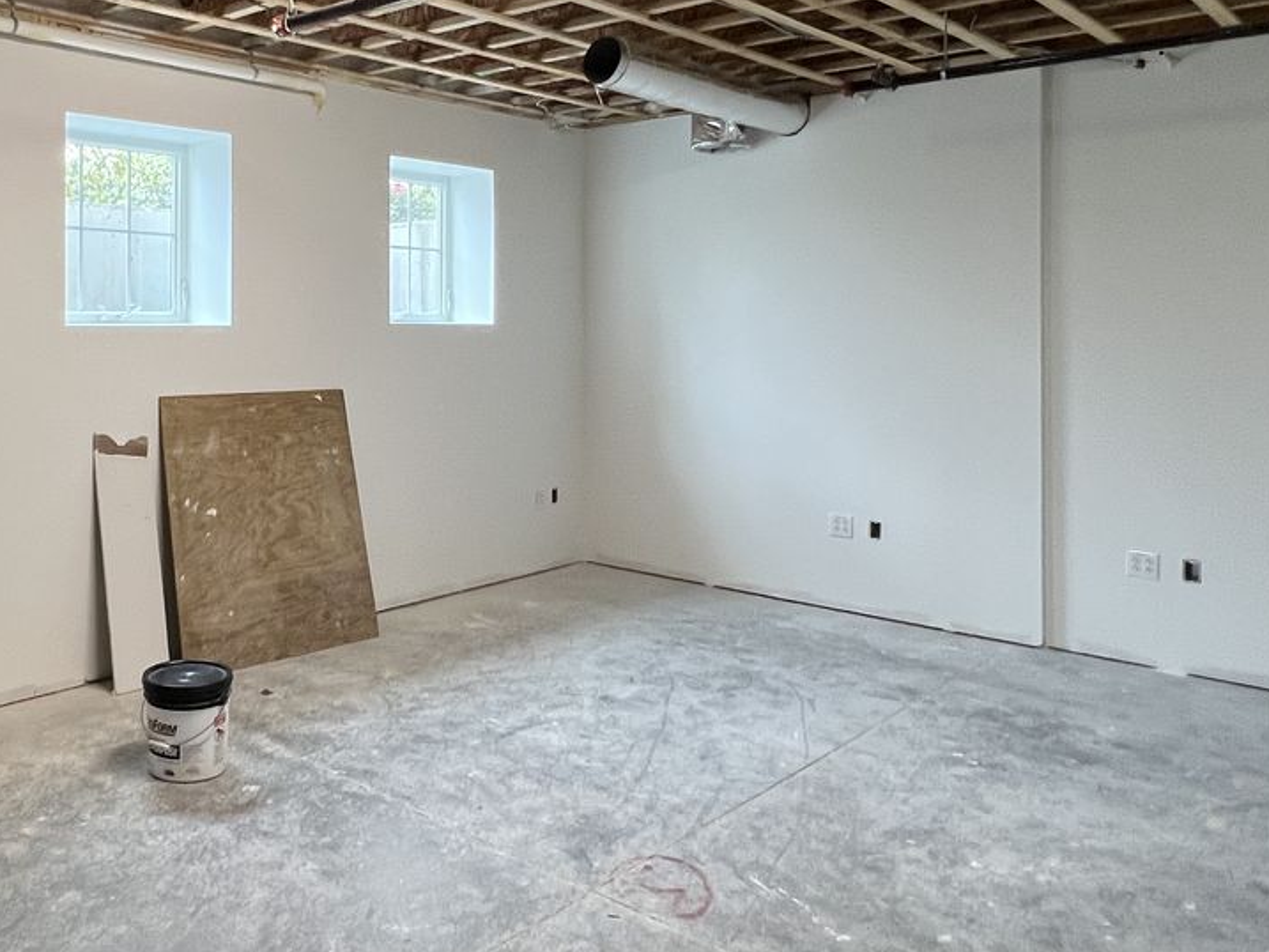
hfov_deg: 58.1
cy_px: 304
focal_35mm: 29
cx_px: 301
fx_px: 1063
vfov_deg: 47.3
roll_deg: +0.1
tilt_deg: +0.7
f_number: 1.8
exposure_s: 1/120
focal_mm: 1.57
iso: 250
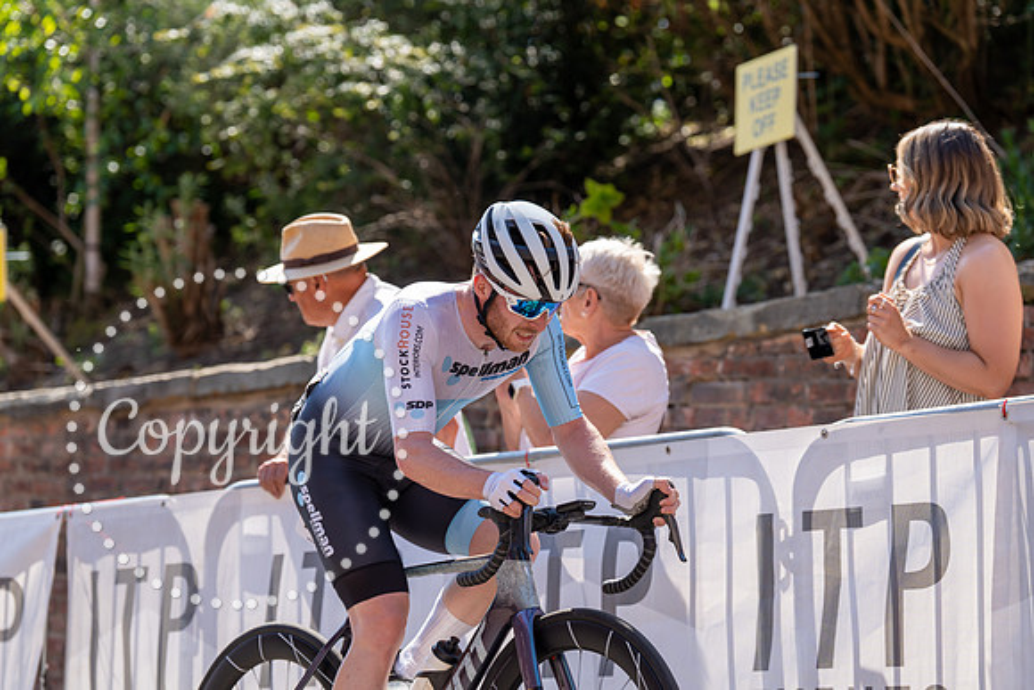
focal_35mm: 125
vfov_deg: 11.0
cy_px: 345
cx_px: 517
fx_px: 3591
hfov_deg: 16.4
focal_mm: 125
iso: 200
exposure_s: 1/1000
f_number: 3.5
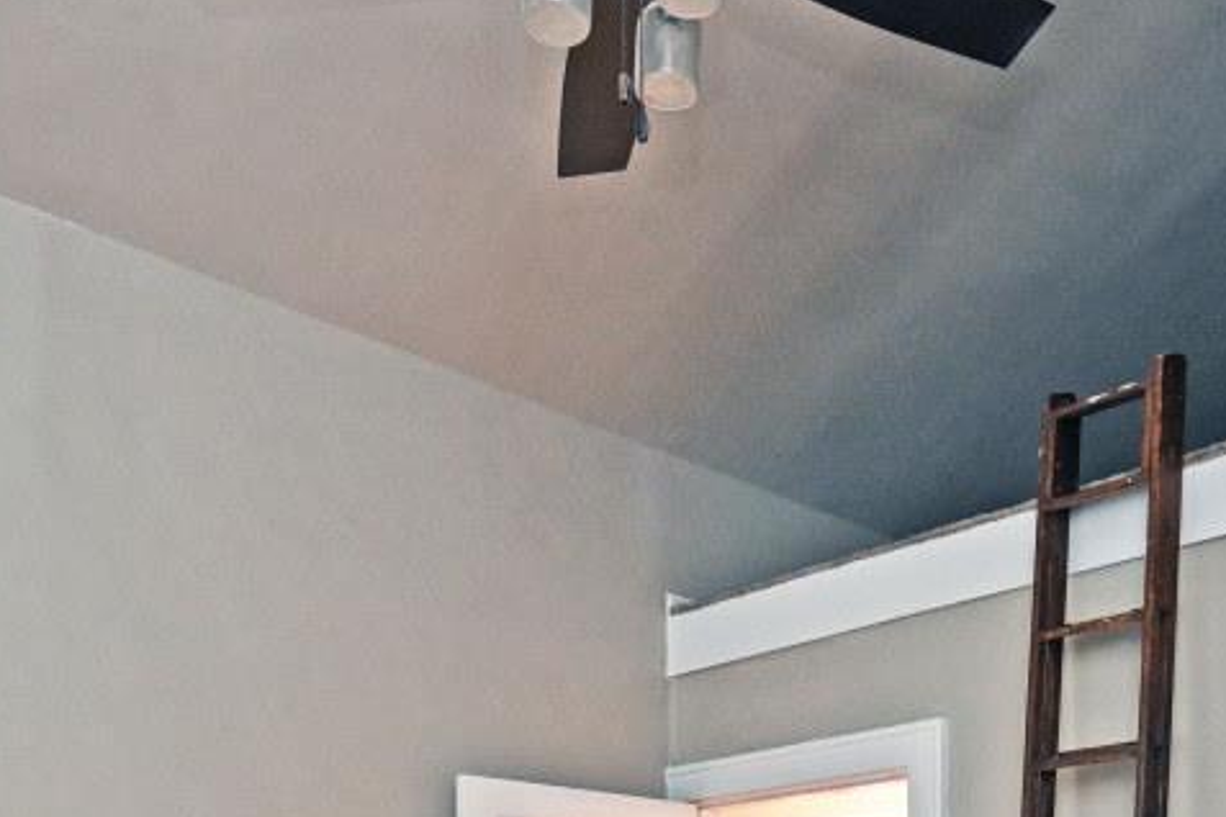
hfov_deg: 44.4
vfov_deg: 26.5
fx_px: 1498
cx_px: 704
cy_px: 1023
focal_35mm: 44
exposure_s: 1/60
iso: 1400
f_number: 4
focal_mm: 14
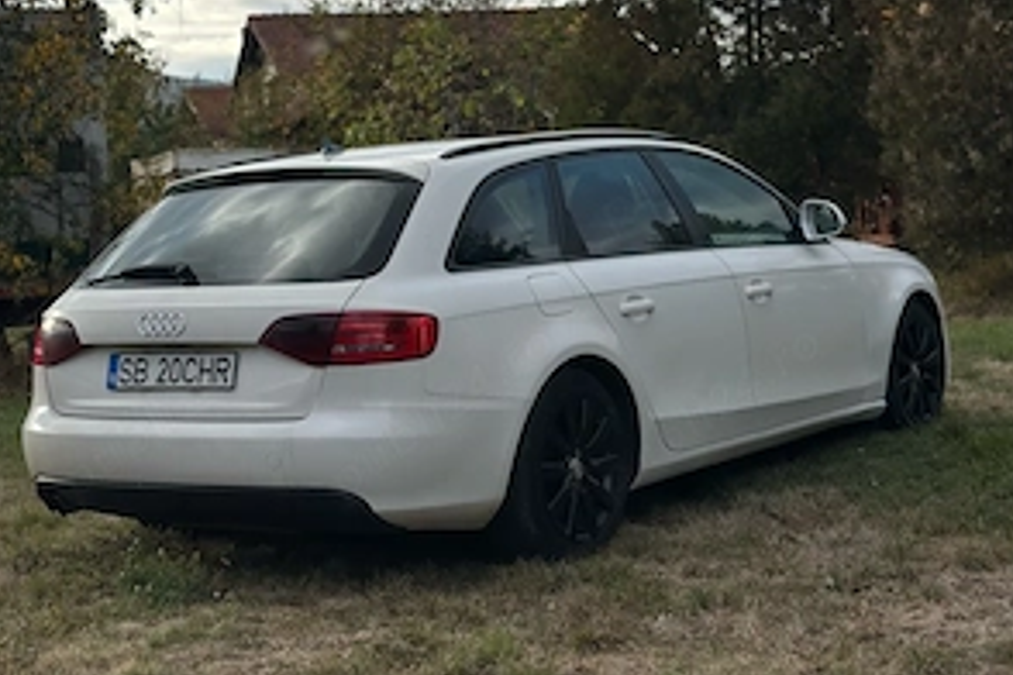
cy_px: 186
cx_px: 510
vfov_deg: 19.9
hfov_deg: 29.7
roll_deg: +2.1
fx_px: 1913
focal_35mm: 68
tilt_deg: +1.7
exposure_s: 1/3155
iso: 80
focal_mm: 6.86
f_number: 1.78
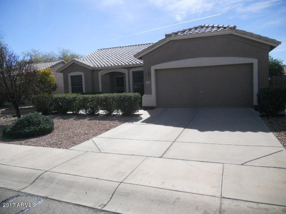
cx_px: 143
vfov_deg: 51.4
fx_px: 223
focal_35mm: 27
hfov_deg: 65.3
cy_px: 107
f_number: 8
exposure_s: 1/800
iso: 400
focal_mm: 4.9
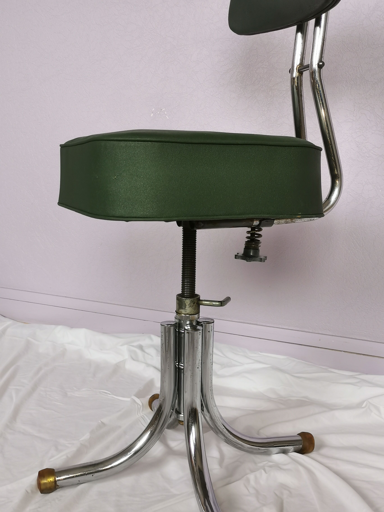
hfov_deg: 38.7
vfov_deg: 50.1
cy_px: 256
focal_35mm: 37
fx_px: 547
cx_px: 192
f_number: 1.8
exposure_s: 1/50
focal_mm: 5.58
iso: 125
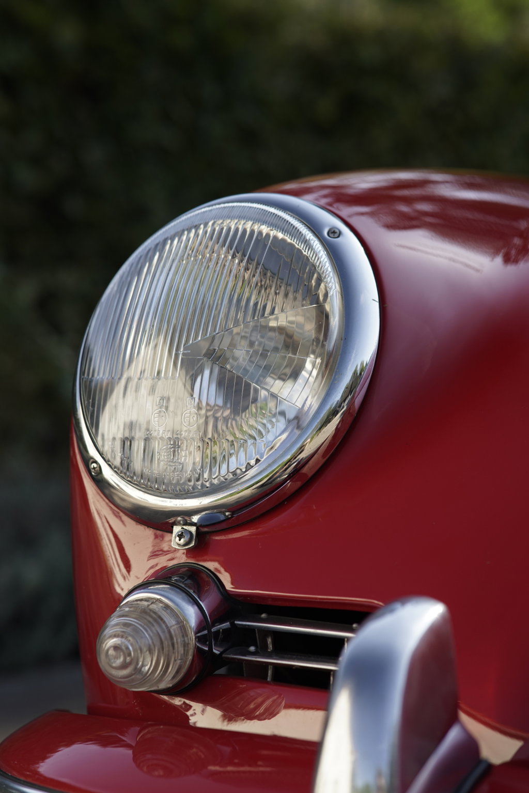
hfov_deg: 16.1
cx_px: 264
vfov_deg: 23.9
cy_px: 396
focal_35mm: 85
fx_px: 1873
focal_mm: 85
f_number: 4
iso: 400
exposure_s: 1/640
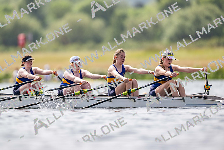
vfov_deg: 2.3
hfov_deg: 3.4
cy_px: 75
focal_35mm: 600
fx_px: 3734
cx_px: 112
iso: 180
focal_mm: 600
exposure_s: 1/2500
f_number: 4
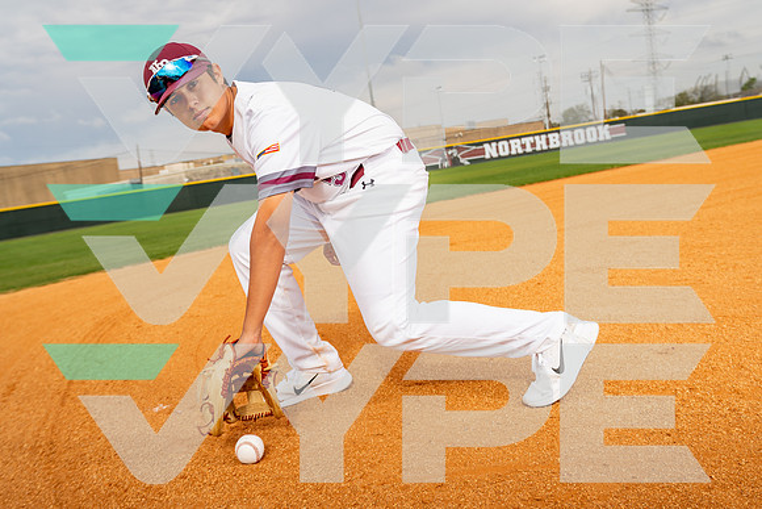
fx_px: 762
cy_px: 254
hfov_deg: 53.1
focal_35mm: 36
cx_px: 381
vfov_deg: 36.9
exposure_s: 1/640
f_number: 4.5
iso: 100
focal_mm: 36
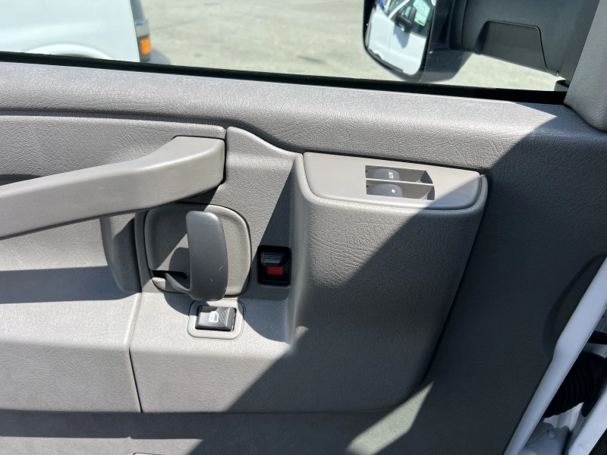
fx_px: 456
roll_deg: +1.3
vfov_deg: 53.1
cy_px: 228
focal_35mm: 26
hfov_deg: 67.3
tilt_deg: -34.8
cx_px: 304
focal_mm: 5.7
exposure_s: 1/1553
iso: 50
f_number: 1.5
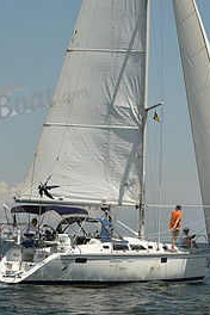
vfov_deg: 13.2
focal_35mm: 154
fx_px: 1347
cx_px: 150
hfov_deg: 8.9
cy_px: 31
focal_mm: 70
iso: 320
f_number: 9
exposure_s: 1/1600
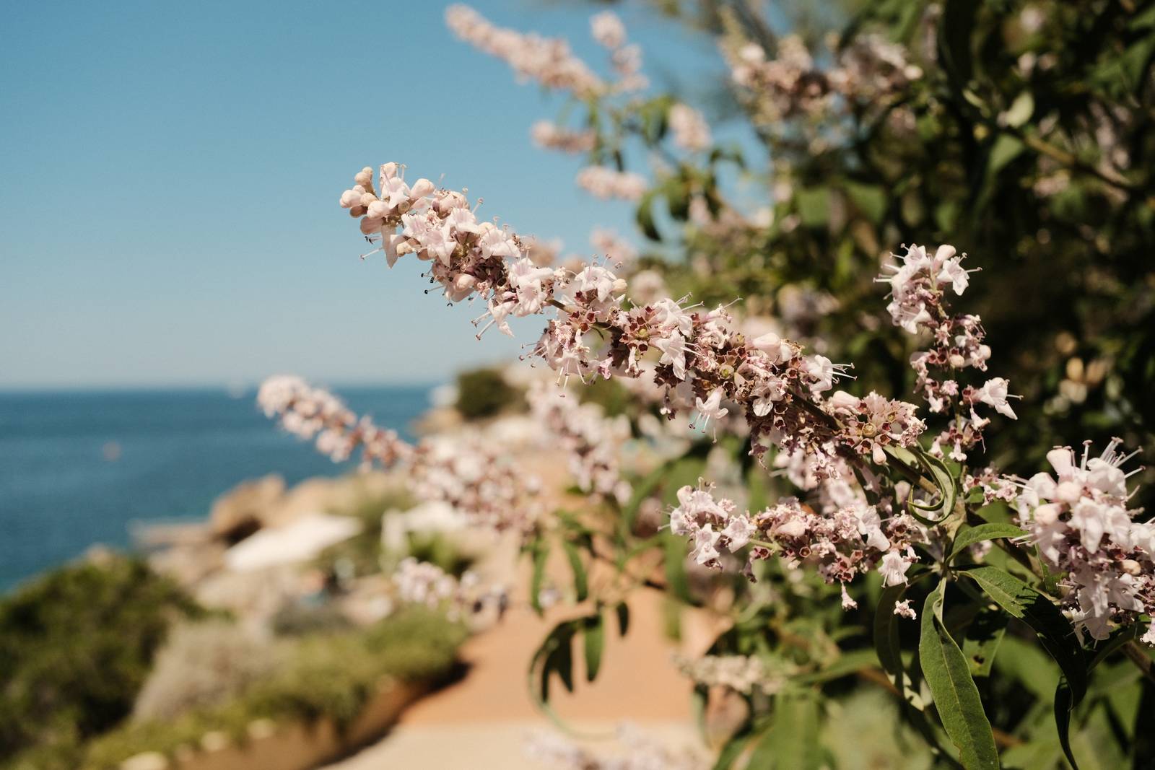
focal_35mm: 35
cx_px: 578
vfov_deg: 37.9
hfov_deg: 54.4
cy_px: 385
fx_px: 1123
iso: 640
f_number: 5.6
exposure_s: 1/2700
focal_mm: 23
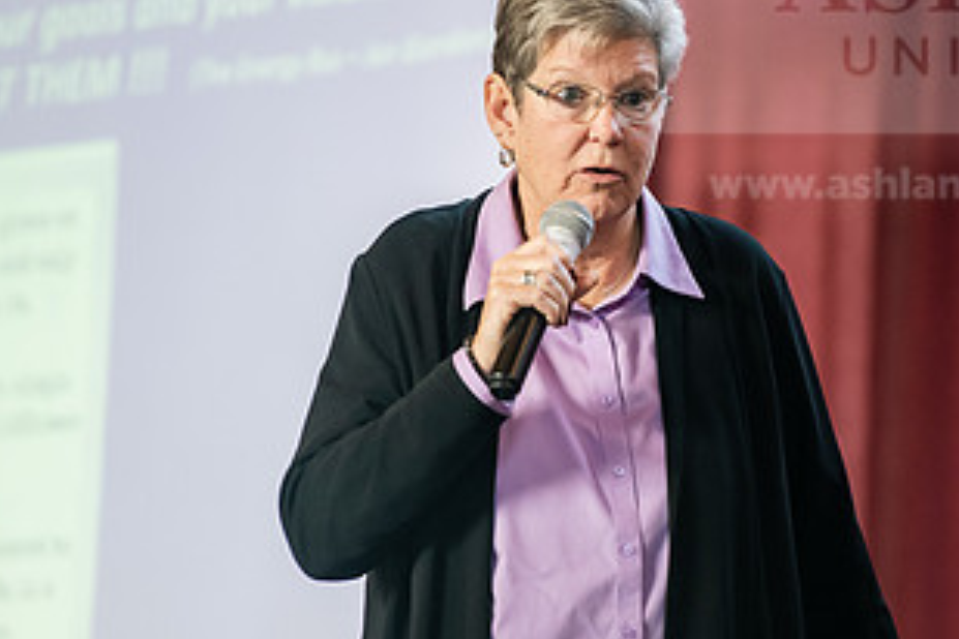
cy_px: 250
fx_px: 9989
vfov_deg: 3.7
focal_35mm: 375
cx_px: 568
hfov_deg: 5.5
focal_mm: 200
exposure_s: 1/200
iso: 1600
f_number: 3.2
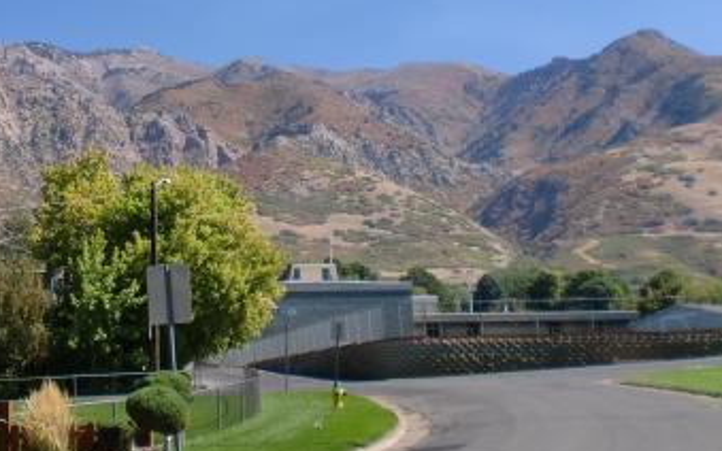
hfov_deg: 29.1
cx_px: 228
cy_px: 123
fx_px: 1378
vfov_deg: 18.5
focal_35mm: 70
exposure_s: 1/800
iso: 64
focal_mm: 6.3
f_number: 3.1
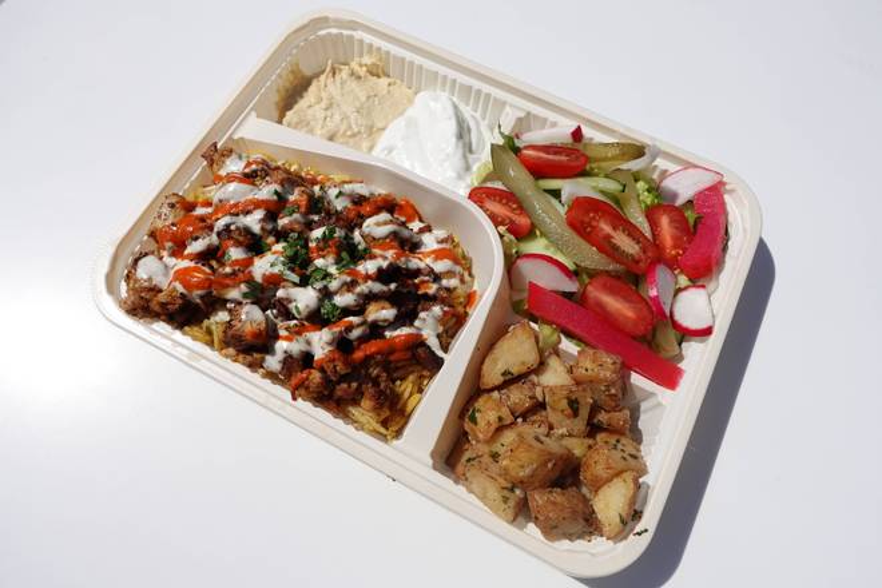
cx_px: 441
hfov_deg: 73.7
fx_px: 588
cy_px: 294
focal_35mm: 24
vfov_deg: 53.1
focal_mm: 9.4
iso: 125
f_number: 4
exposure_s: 1/400
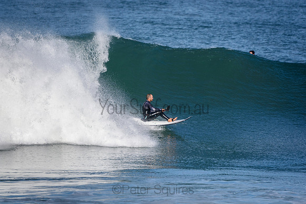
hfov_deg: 3.5
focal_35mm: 585
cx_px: 153
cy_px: 102
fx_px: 4973
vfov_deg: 2.4
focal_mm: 390
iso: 250
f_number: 5.6
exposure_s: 1/2000
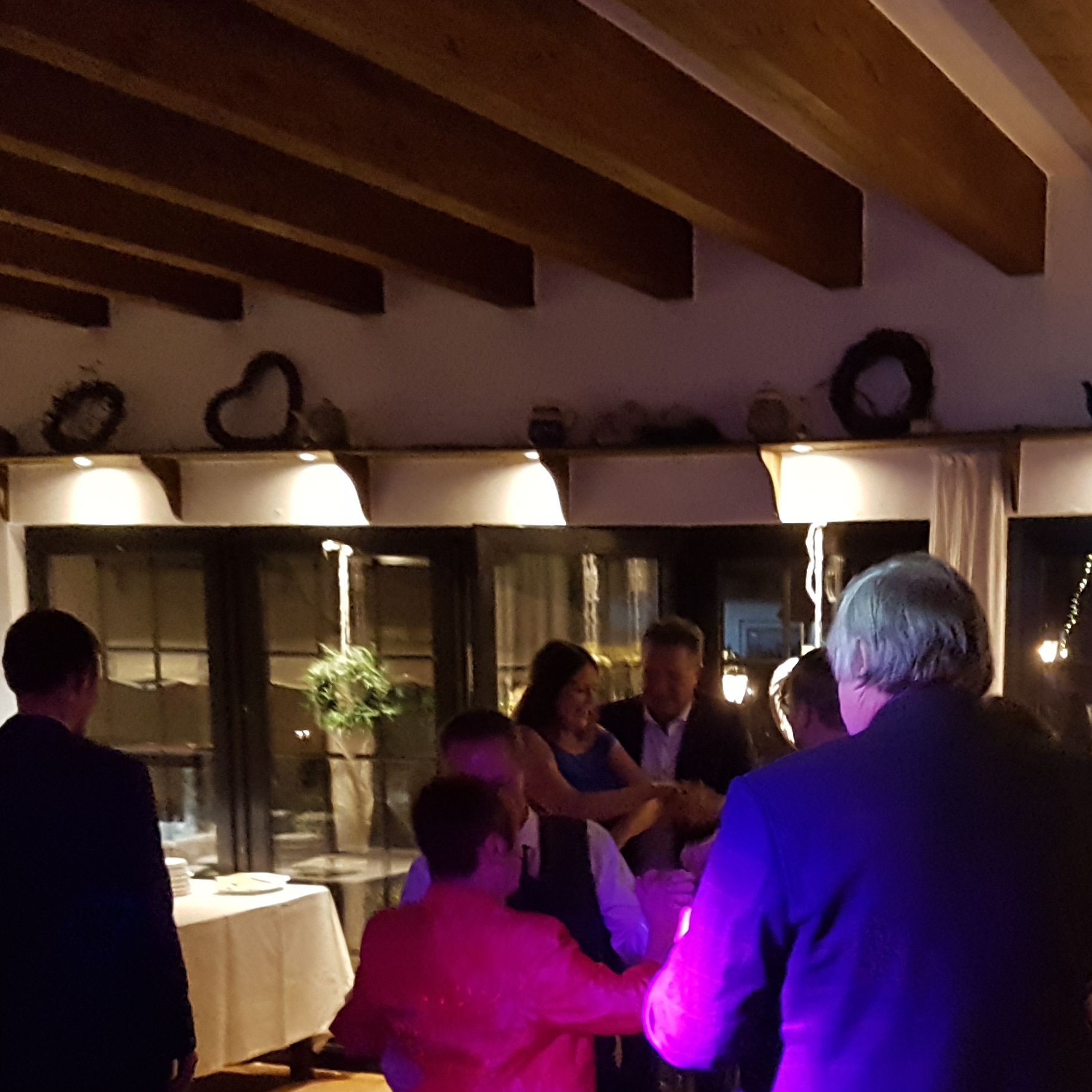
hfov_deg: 33.0
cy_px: 801
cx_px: 758
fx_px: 1820
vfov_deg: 32.8
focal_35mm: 51
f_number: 1.7
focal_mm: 4.2
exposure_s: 1/33
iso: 640
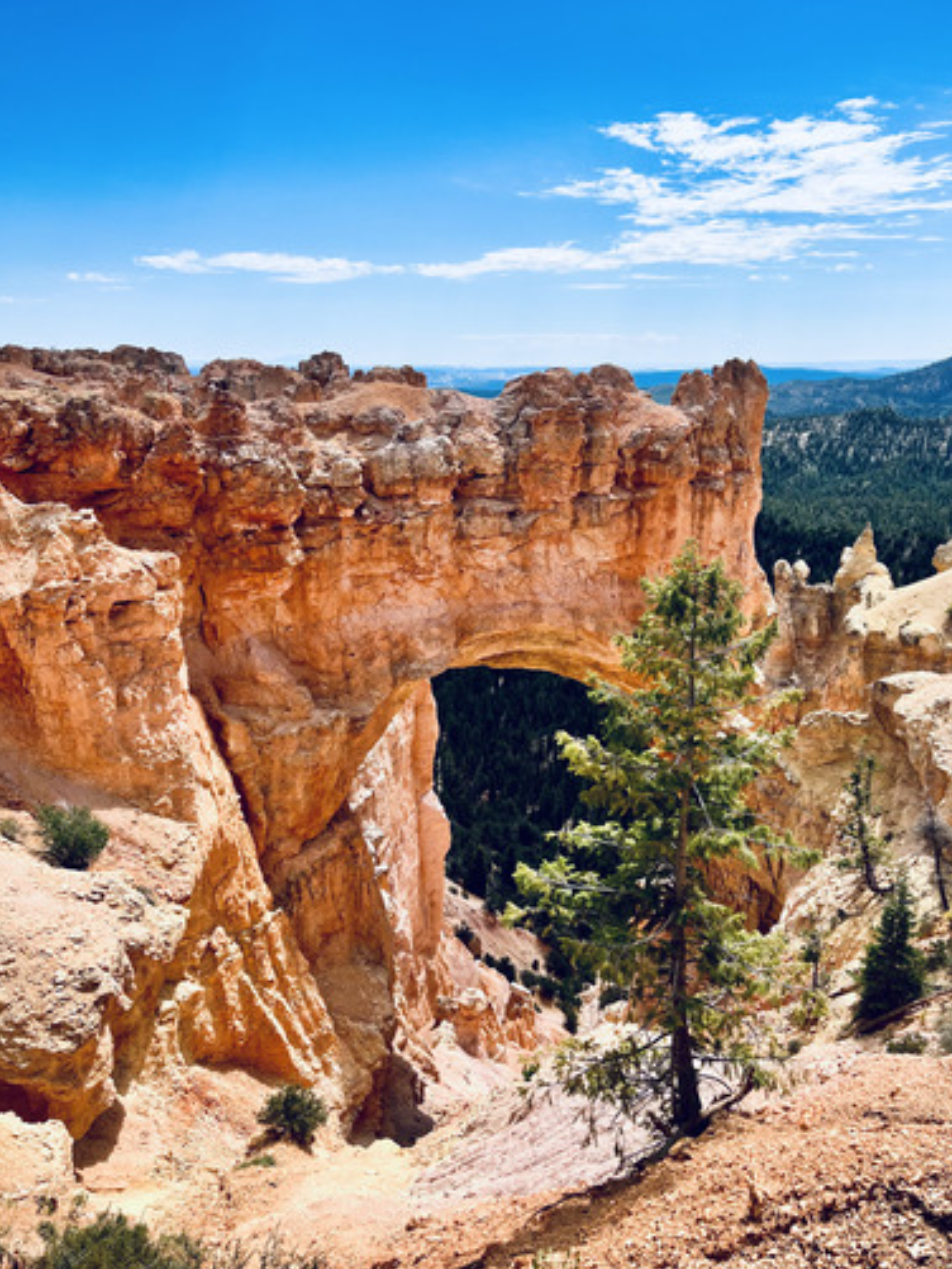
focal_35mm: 27
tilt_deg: -16.6
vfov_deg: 65.3
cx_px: 486
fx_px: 990
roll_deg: +2.2
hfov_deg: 51.4
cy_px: 613
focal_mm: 5.7
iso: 50
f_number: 1.5
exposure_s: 1/5587
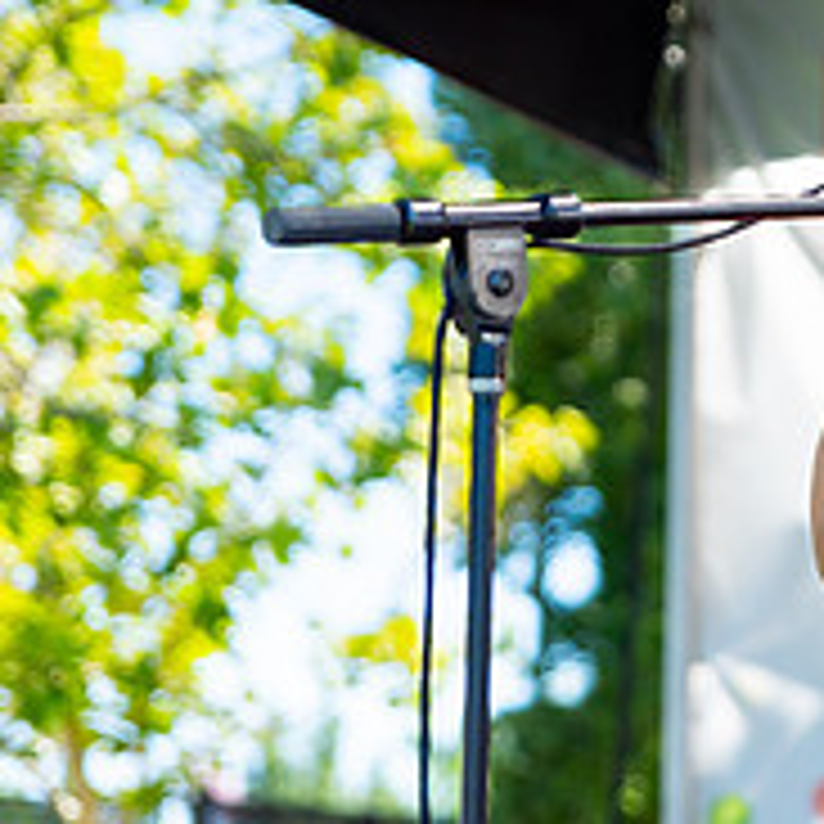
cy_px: 218
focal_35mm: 189
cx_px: 1090
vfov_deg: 9.2
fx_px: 5090
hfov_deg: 9.1
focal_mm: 70
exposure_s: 1/2500
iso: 160
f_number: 2.8
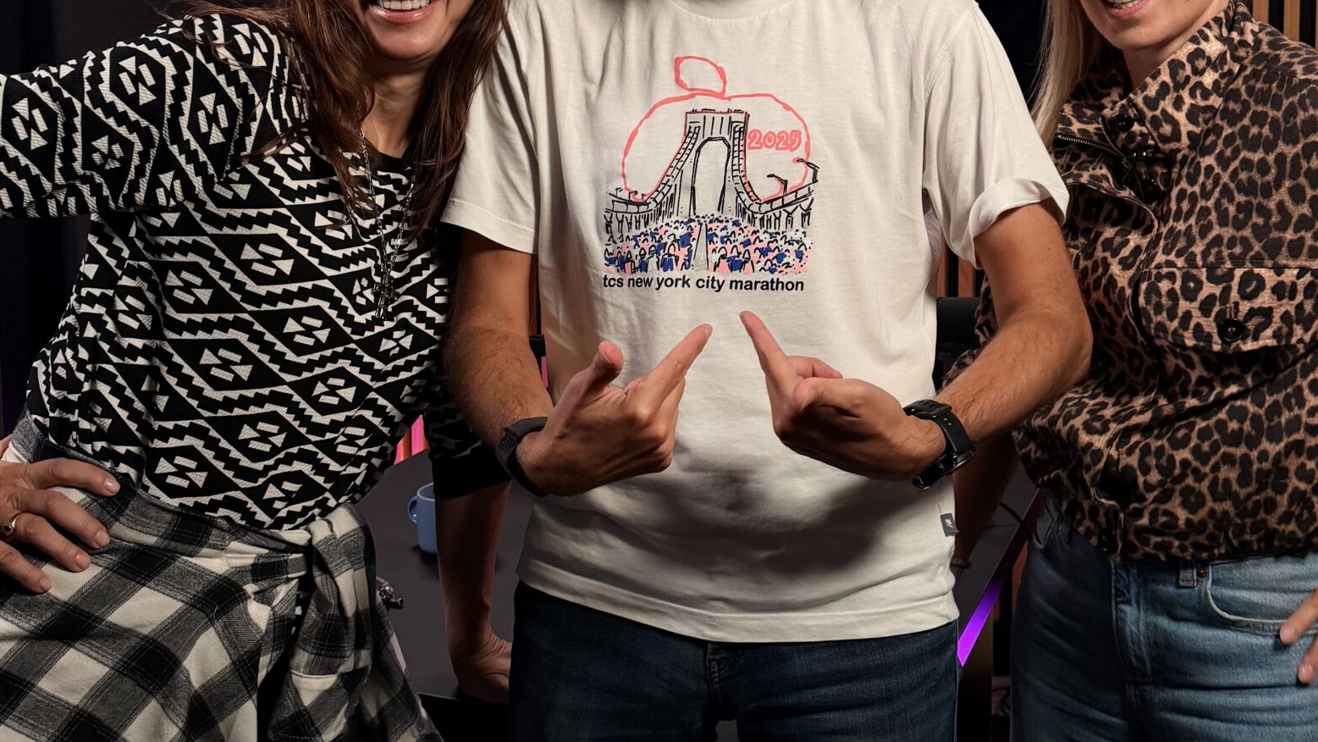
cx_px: 784
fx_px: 1503
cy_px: 131
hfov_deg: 47.1
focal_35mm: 43
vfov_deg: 27.1
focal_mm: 6.76
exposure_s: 1/121
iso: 125
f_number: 1.78
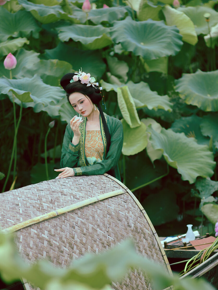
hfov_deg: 11.2
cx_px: 127
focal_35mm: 132
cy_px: 198
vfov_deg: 14.9
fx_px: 1108
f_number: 1.8
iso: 100
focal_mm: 85
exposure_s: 1/800
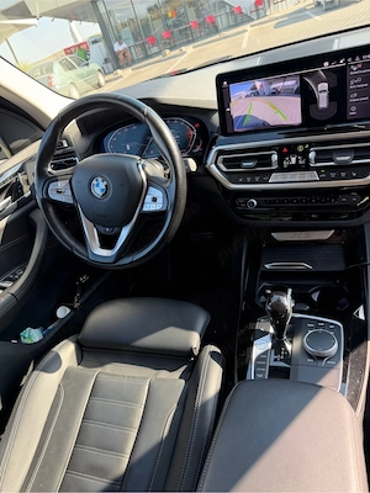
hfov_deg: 56.8
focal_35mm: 24
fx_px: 342
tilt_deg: -31.2
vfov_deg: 71.6
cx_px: 185
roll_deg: +21.6
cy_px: 246
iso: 100
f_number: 1.78
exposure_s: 1/243
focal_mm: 6.76
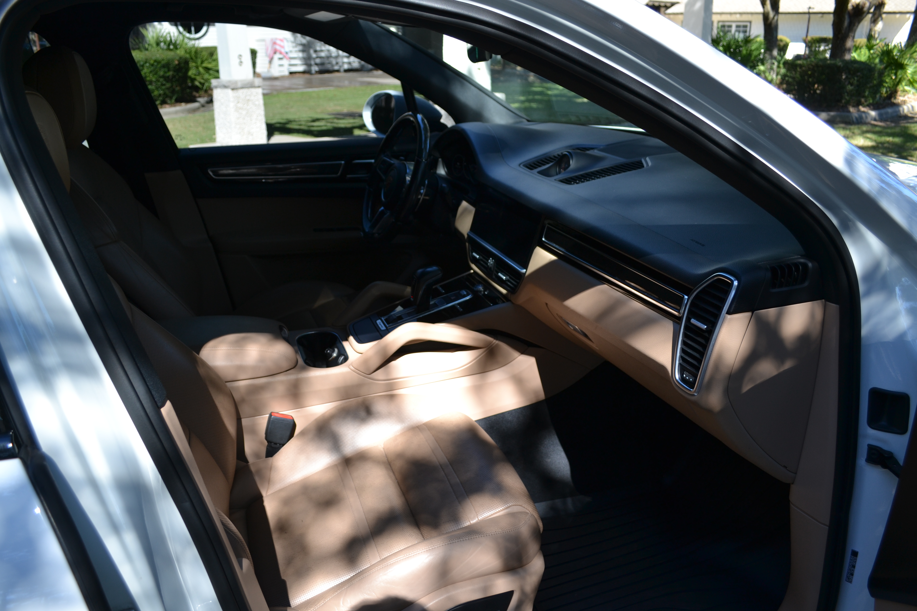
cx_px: 458
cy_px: 306
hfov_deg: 67.4
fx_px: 688
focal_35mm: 27
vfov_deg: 47.9
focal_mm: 18
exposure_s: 1/125
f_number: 5.6
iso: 110
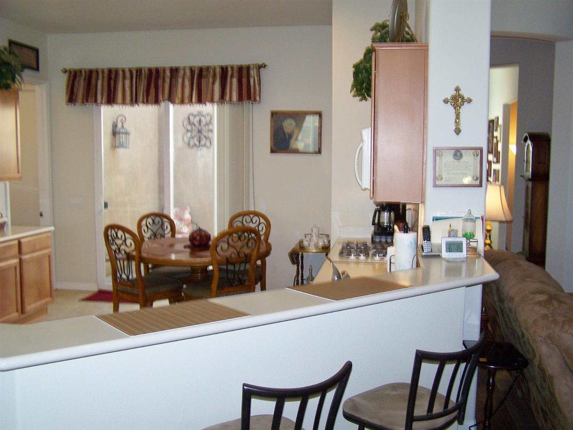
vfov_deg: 37.7
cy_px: 215
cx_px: 286
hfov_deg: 49.0
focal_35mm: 38
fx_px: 629
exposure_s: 1/50
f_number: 2.8
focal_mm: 6.3
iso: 80
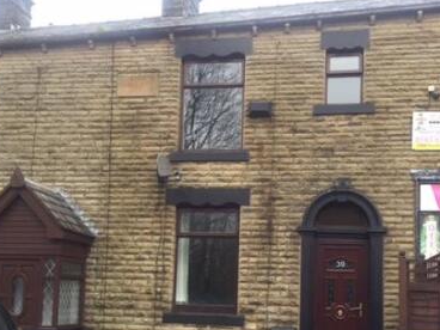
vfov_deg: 31.1
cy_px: 239
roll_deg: -2.0
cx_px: 237
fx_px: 585
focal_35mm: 46
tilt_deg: +5.6
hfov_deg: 41.2
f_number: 2.2
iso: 40
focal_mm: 4.15
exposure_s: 1/100
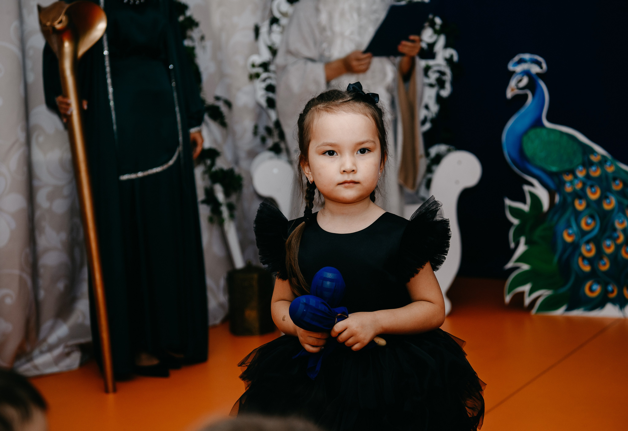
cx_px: 349
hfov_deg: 28.0
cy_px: 232
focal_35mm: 72
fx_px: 1259
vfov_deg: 19.4
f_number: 4
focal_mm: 65
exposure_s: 1/160
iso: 250
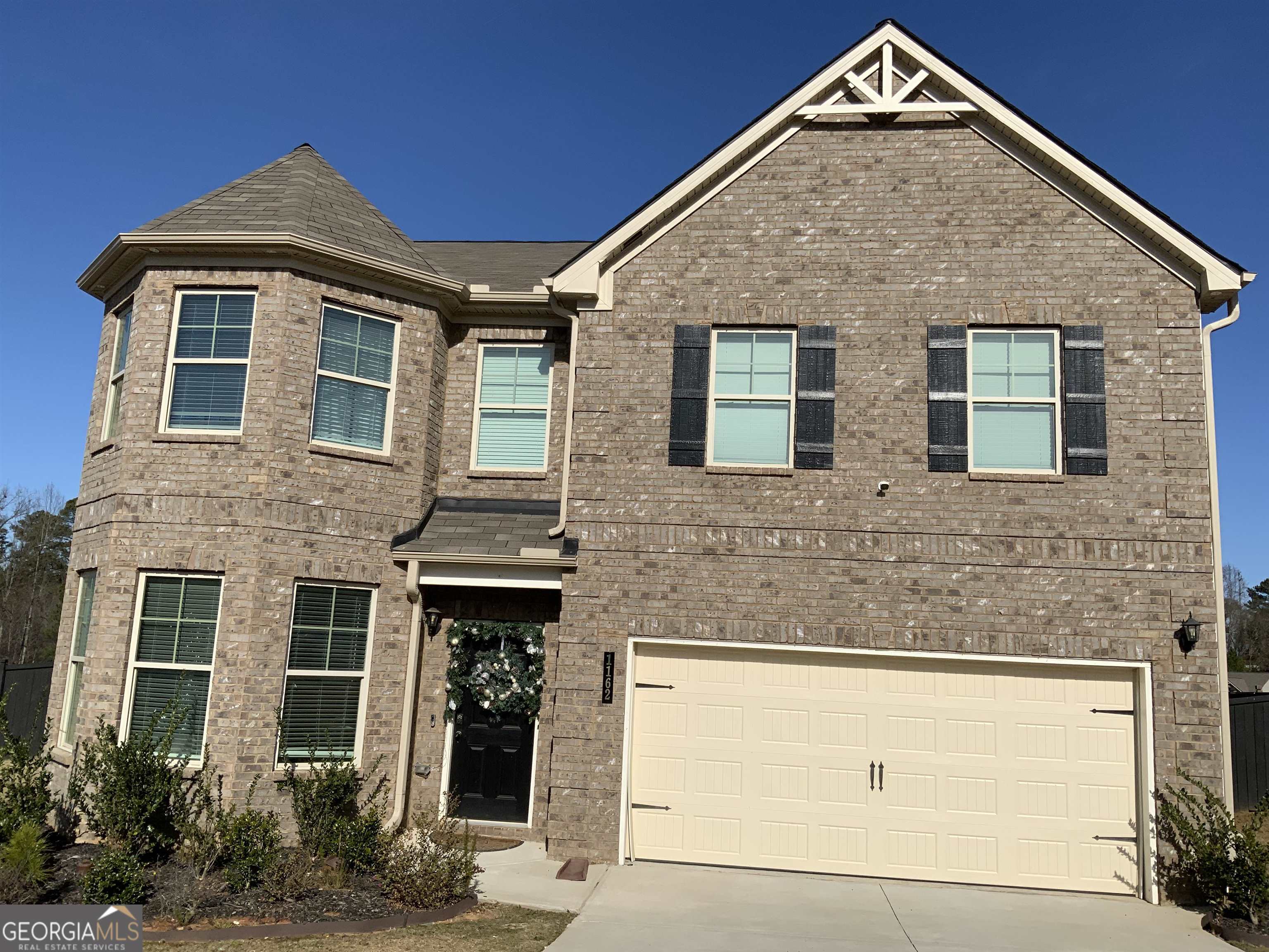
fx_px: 1063
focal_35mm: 29
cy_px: 476
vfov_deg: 48.2
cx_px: 634
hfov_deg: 61.7
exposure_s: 1/4405
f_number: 1.8
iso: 20
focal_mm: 3
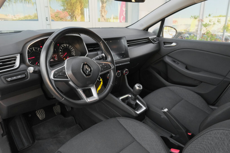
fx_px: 160
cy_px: 76
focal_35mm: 25
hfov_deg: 71.5
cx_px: 115
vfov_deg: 51.3
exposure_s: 1/60
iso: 2000
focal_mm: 16.6
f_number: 9
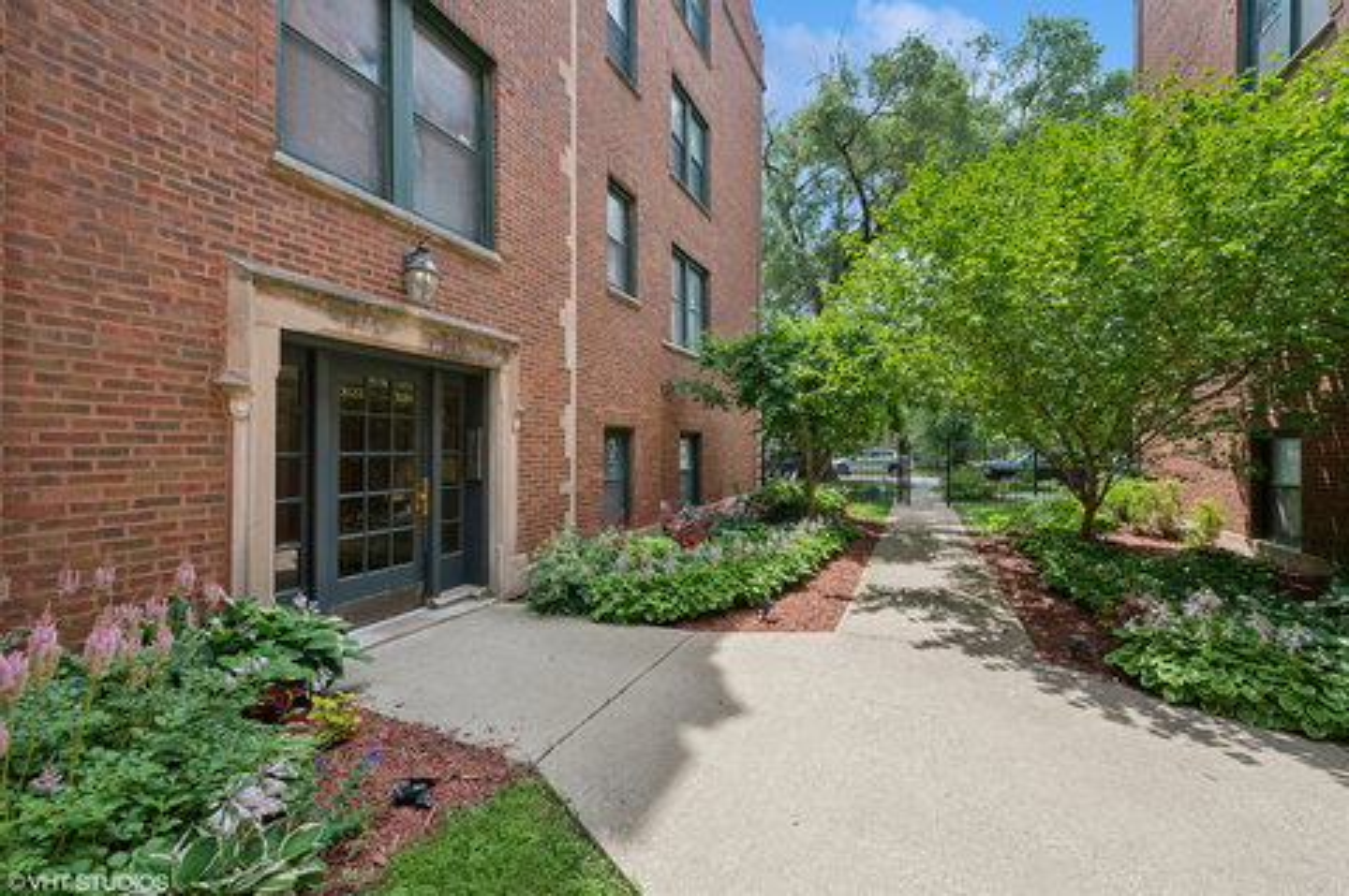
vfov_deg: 81.1
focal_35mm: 14
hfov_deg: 104.3
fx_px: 524
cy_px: 448
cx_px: 674
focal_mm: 14
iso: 200
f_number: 9.5
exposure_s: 1/90
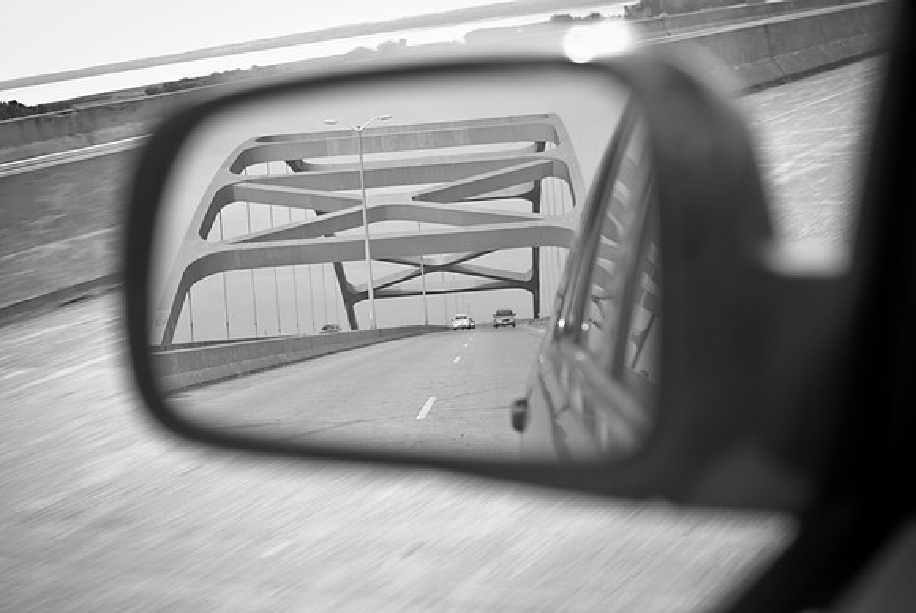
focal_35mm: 52
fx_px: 1337
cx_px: 458
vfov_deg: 25.8
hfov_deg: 37.8
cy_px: 306
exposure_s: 1/320
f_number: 2.8
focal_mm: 35
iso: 100
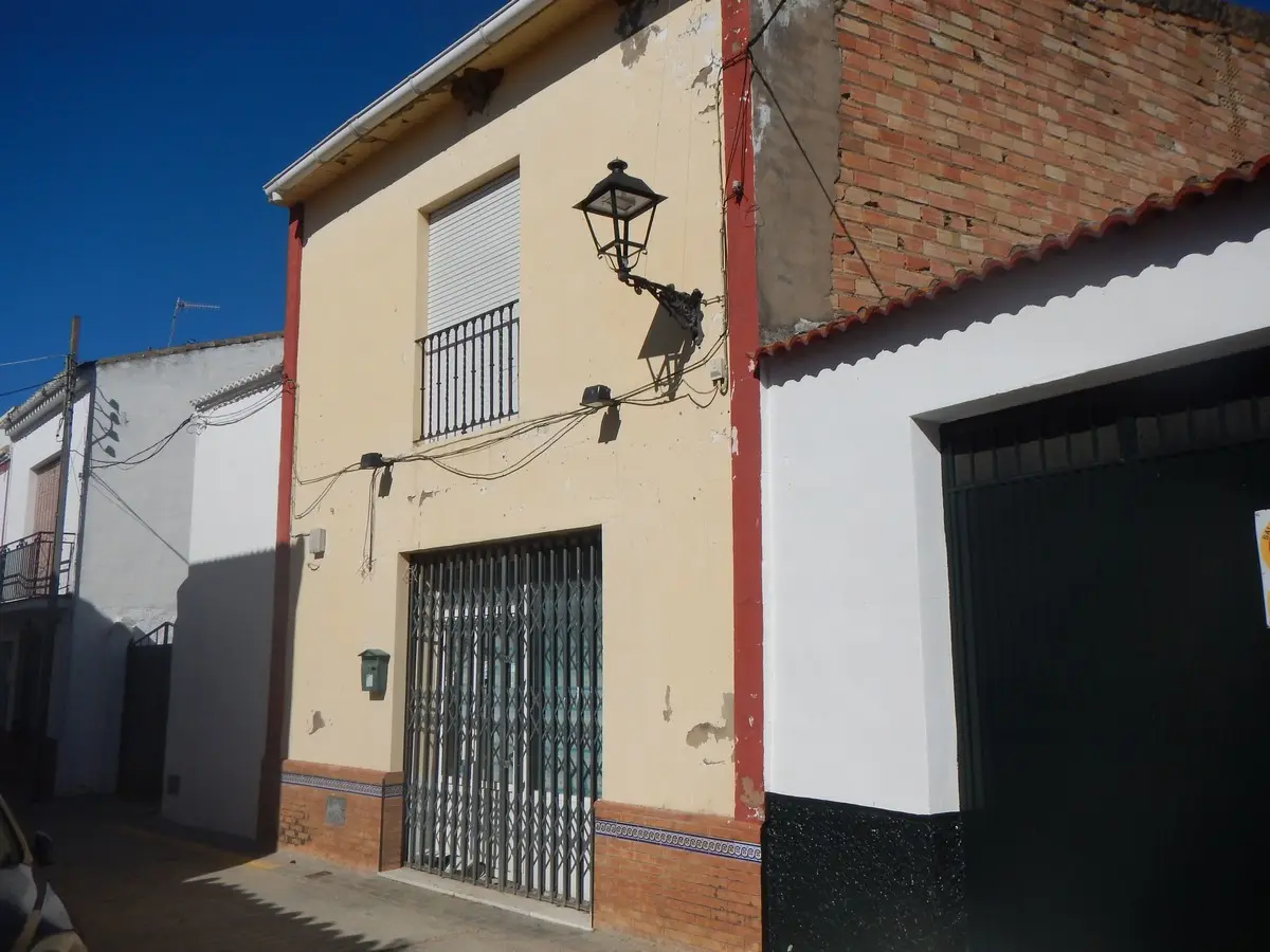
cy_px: 476
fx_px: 1027
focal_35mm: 28
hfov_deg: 63.4
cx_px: 635
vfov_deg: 49.7
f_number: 7.8
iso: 125
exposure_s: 1/800
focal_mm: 5
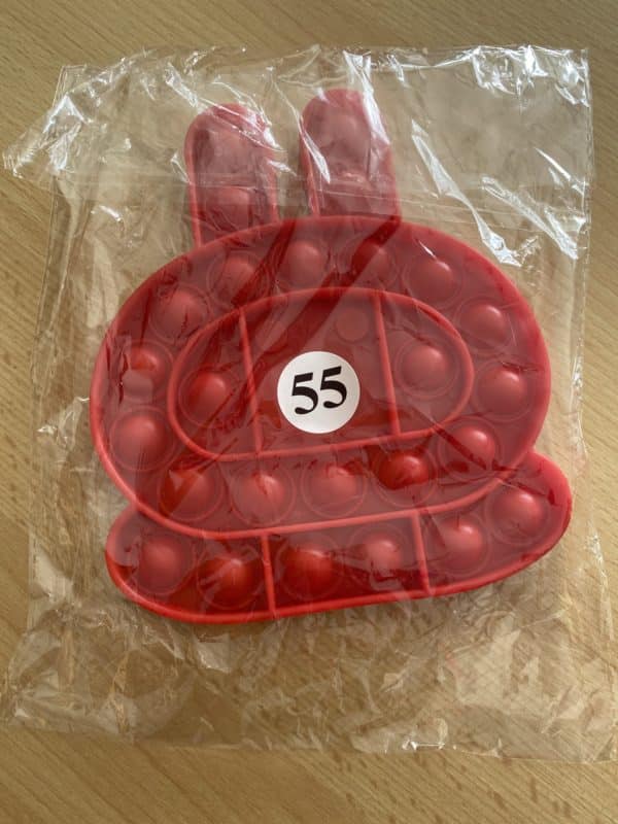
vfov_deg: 67.3
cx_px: 309
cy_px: 412
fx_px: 619
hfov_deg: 53.1
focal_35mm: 26
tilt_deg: -80.9
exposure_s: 1/121
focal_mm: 4.25
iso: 50
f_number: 1.8
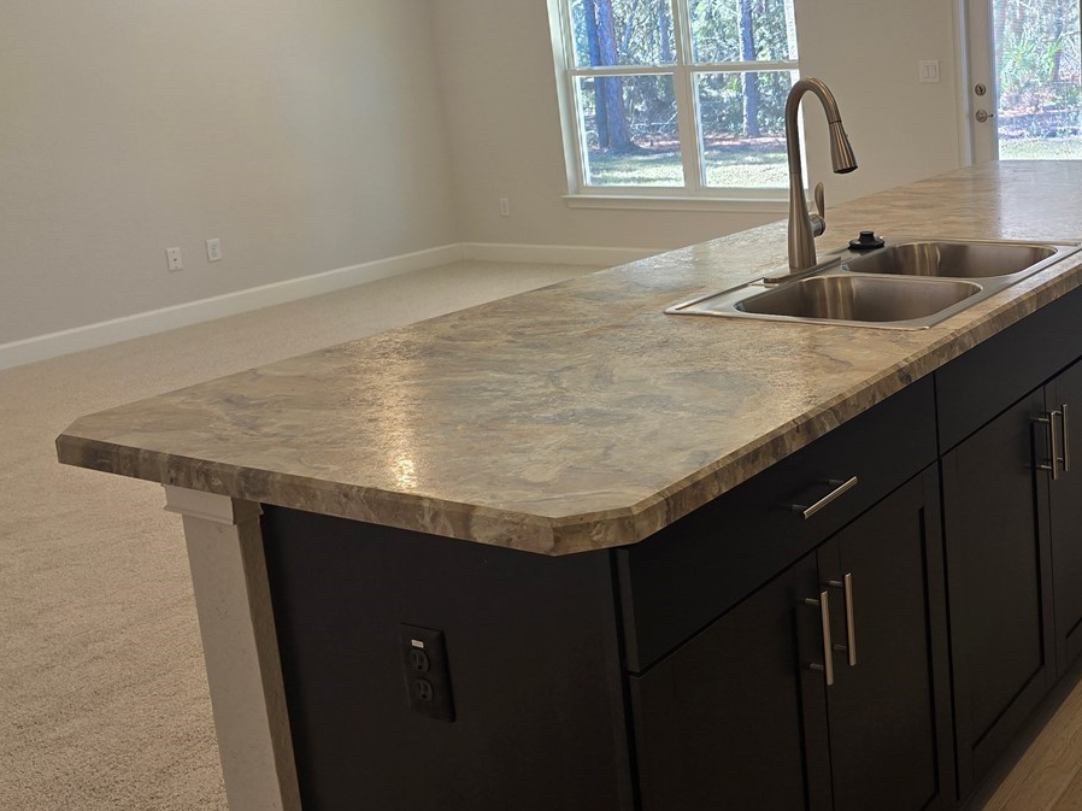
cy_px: 269
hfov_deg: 42.7
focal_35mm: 41
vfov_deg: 34.8
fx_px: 1281
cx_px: 931
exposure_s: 1/120
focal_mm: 6.3
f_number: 1.7
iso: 64
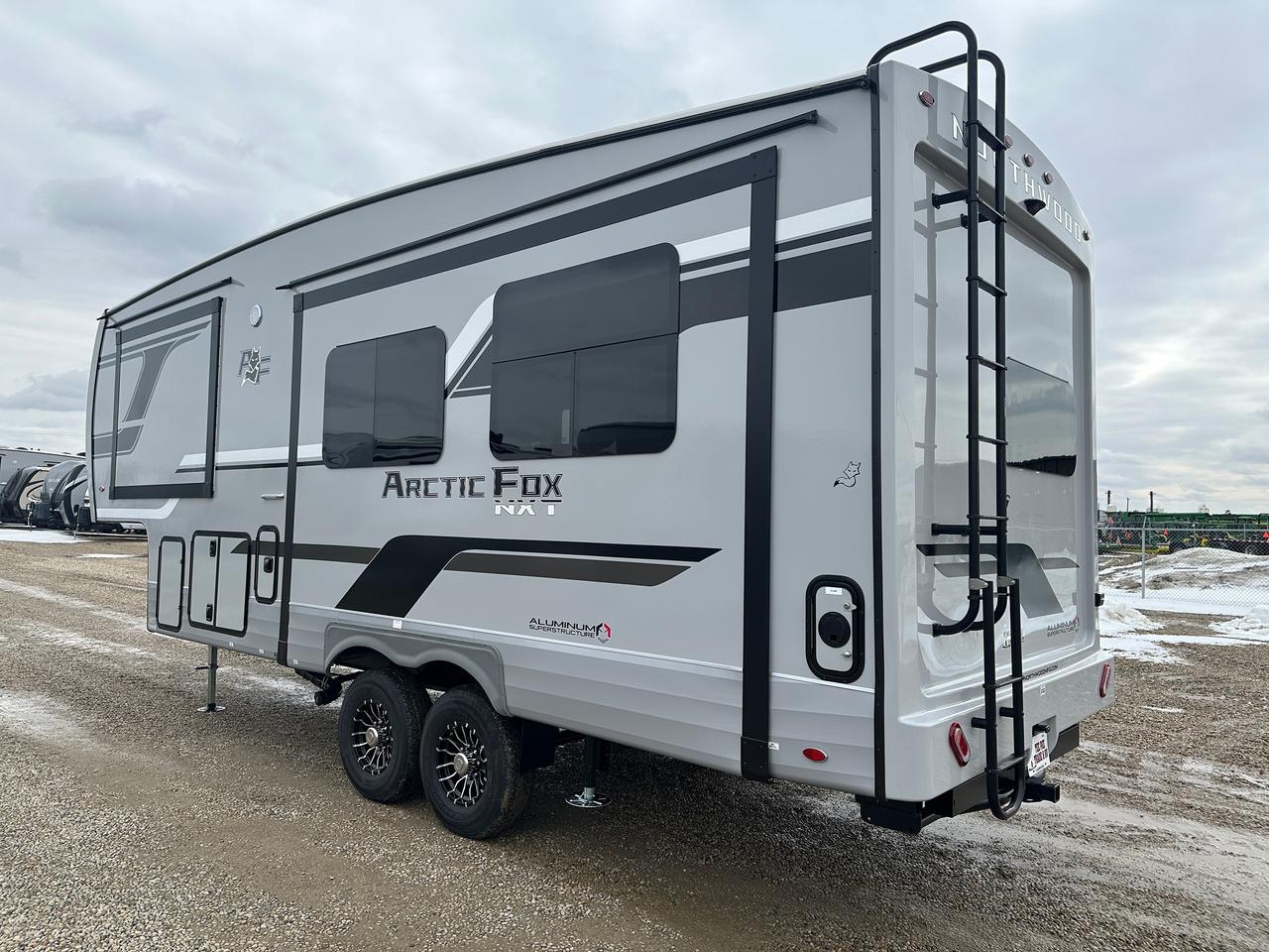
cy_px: 476
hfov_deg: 71.6
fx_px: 880
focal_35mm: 24
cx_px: 634
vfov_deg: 56.8
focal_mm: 6.86
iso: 80
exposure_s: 1/4545
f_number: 1.78
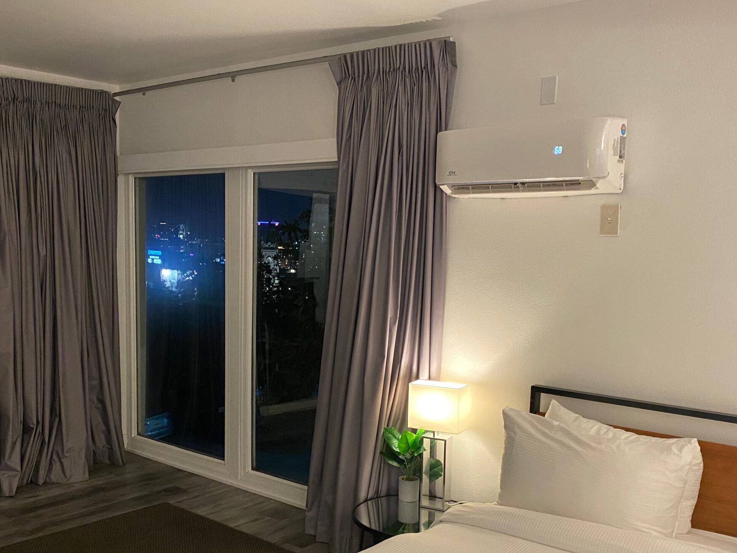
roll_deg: -2.1
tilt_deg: -7.0
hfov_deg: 48.8
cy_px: 353
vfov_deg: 37.4
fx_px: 809
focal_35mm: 38
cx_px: 313
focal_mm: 4.25
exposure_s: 1/60
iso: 400
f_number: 1.8
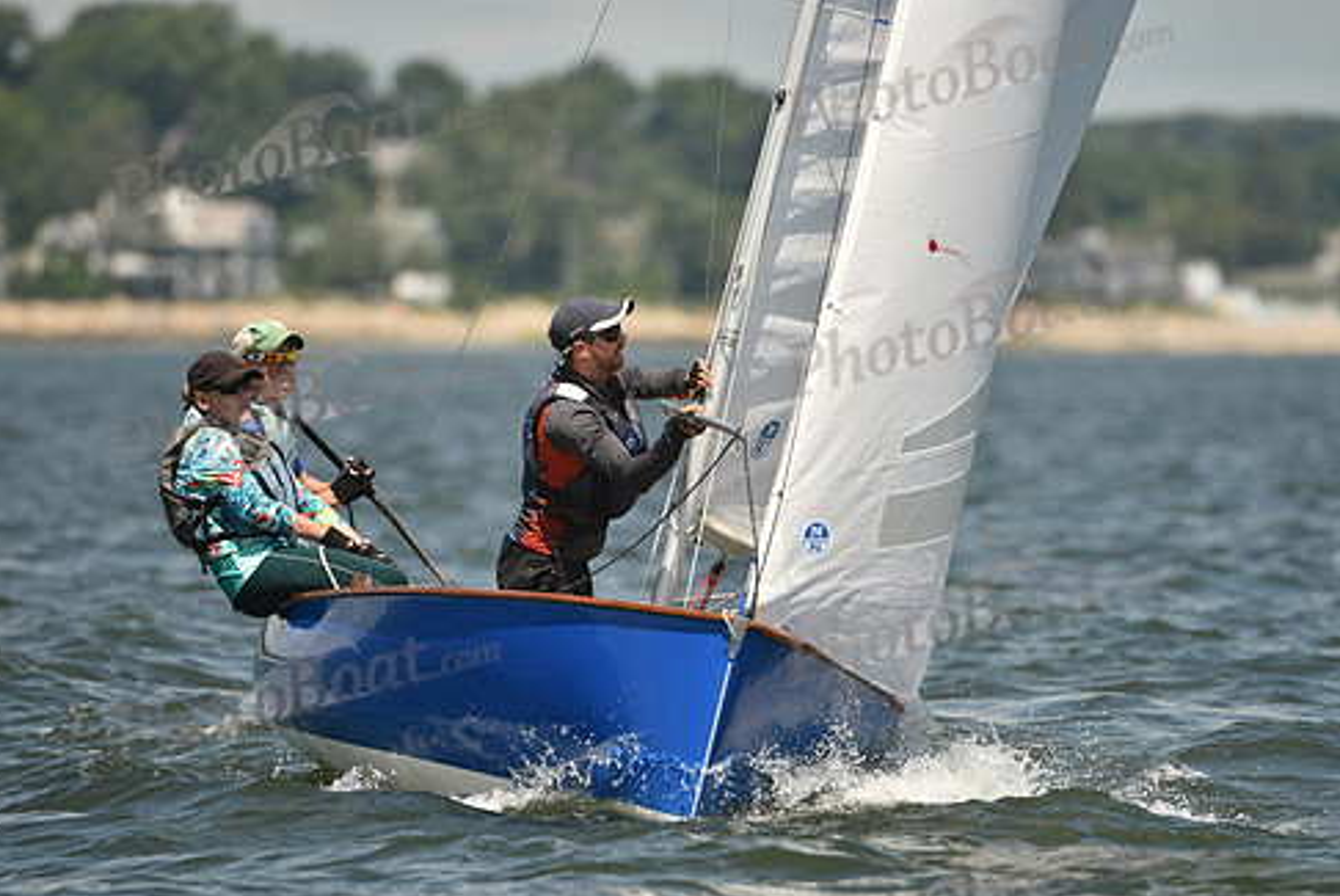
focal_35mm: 477
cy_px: 509
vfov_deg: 2.9
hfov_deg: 4.3
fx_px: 17770
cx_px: 645
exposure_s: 1/2000
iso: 250
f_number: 4.5
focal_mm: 400
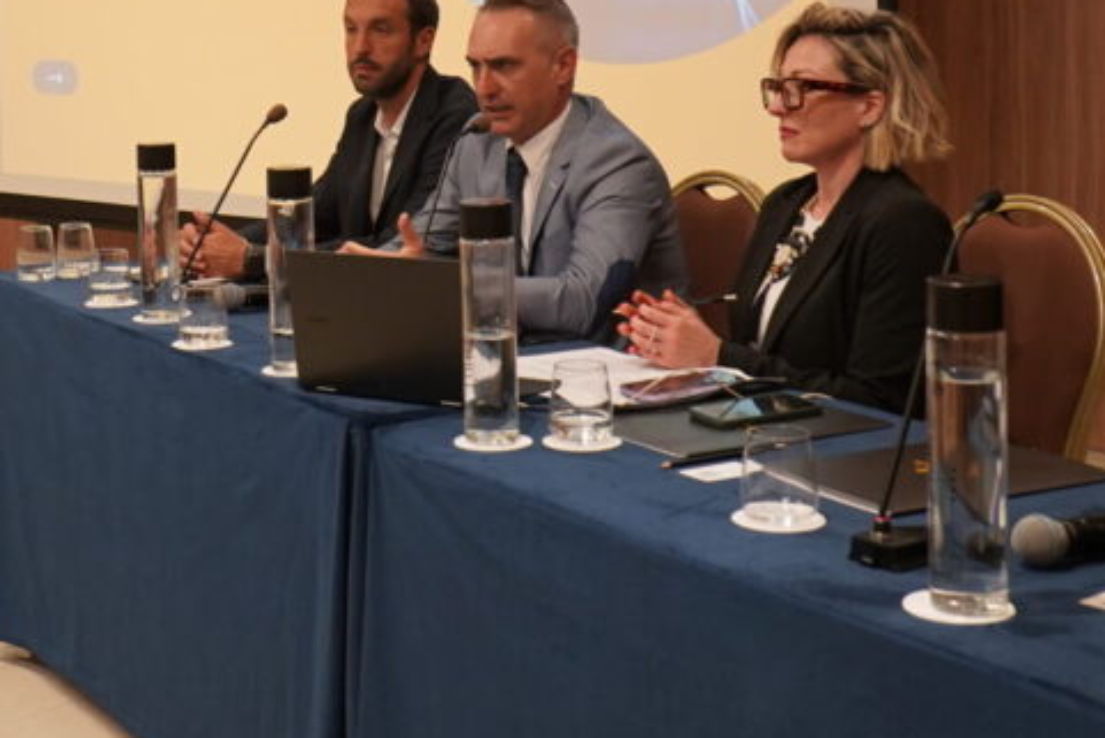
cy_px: 77
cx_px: 202
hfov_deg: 29.7
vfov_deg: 20.2
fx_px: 2026
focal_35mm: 66
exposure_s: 1/160
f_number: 4
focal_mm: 21
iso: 1250
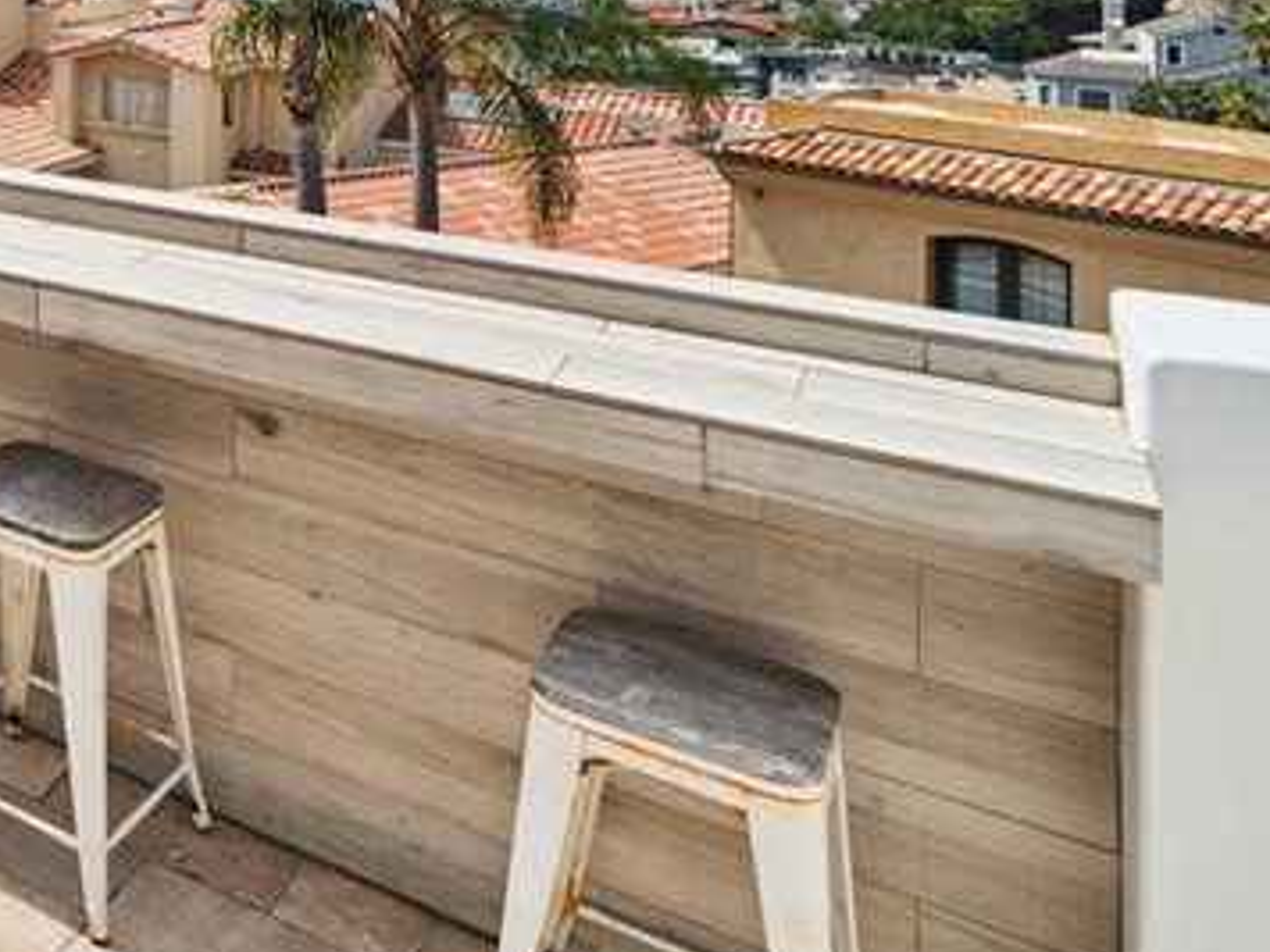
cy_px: -116
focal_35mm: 36
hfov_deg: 35.3
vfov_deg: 34.0
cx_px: -378
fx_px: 1321
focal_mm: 13
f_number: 8
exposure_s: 1/2500
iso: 400
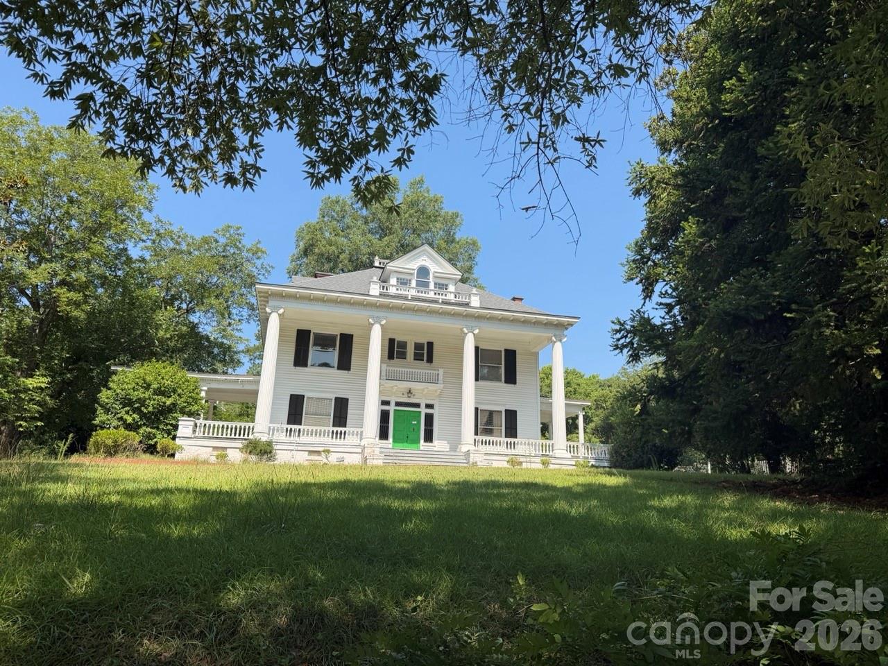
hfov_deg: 71.6
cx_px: 444
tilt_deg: +17.6
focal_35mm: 24
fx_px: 616
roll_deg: -0.8
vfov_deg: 56.8
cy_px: 333
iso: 80
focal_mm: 6.76
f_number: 1.78
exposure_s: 1/2611
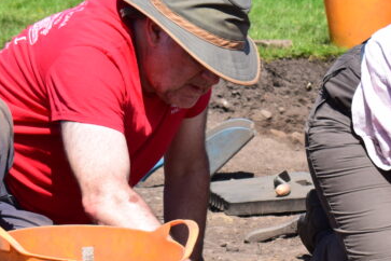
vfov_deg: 5.9
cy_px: 208
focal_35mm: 232
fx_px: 2524
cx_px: 326
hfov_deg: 8.8
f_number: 11
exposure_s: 1/500
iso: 400
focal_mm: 55
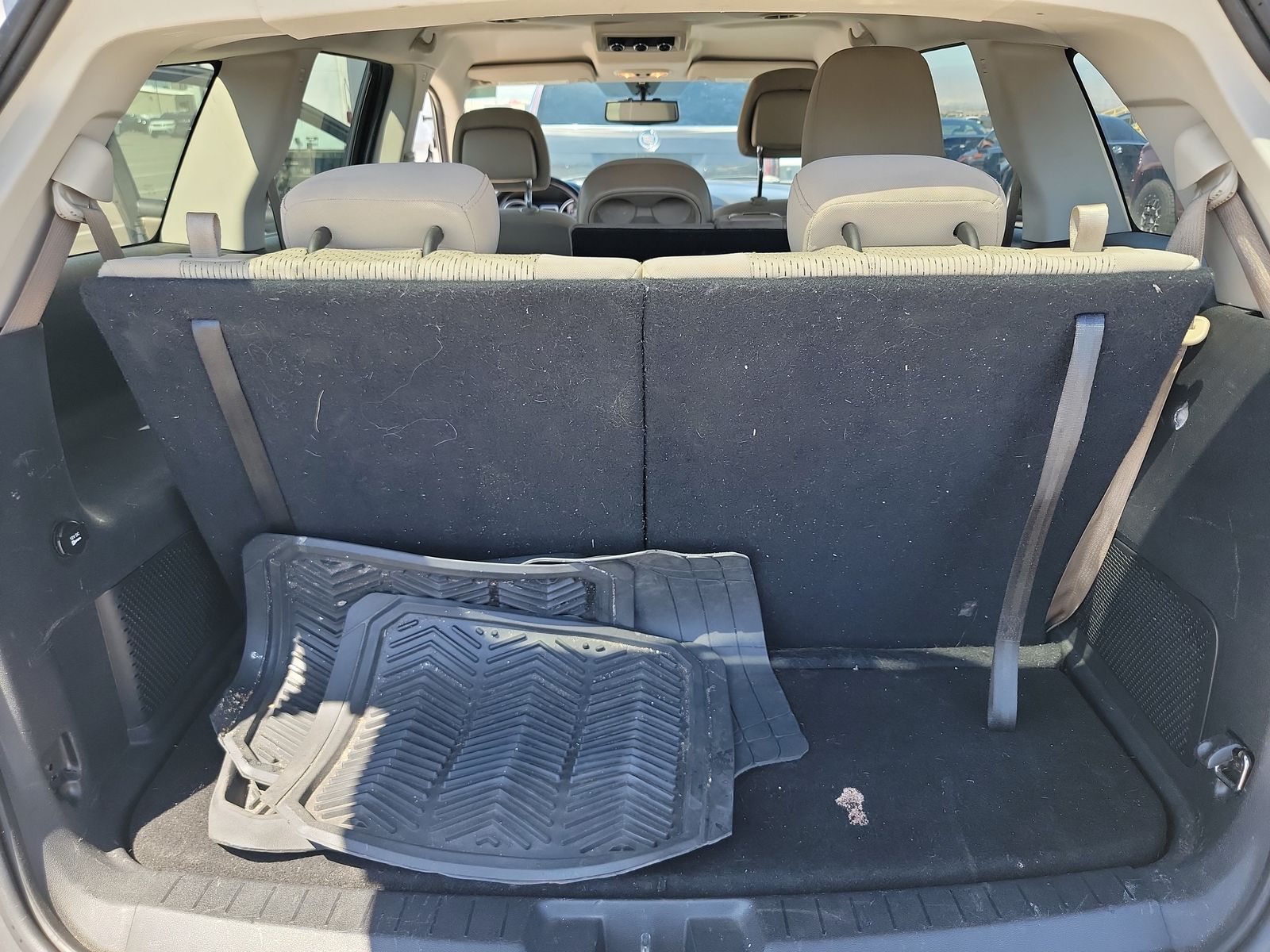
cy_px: 476
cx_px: 635
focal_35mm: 24
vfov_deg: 56.8
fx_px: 881
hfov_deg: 71.6
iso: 94
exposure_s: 1/119
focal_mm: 6.7
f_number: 1.8
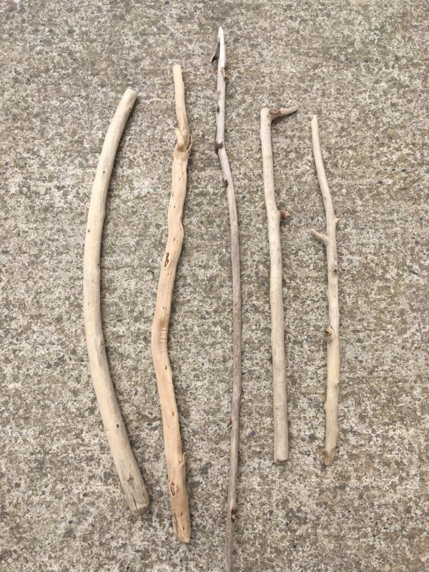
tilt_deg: -76.8
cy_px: 286
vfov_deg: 61.7
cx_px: 214
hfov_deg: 48.2
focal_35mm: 29
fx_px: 479
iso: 25
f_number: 2.2
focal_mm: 4.15
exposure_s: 1/1241
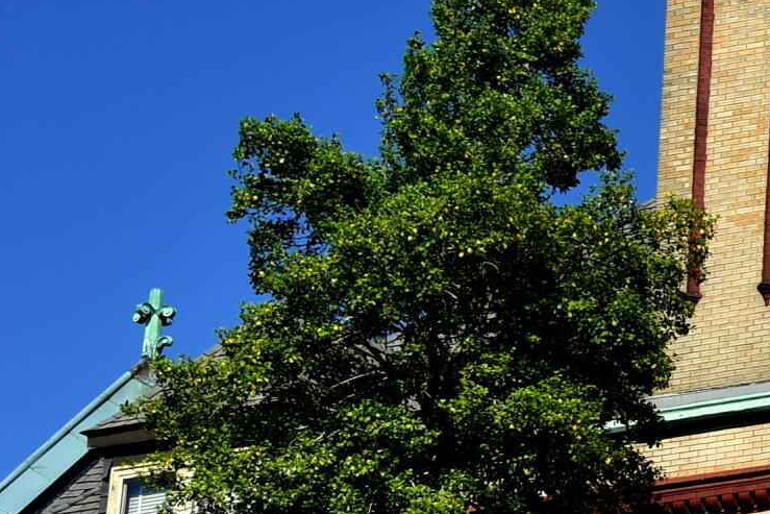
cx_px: 1518
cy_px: 204
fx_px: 4428
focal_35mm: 207
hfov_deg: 9.3
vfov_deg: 6.6
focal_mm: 34
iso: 200
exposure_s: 1/500
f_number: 11
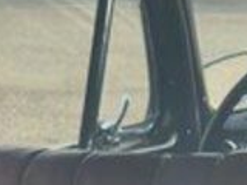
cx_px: 201
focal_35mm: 390
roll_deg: +0.8
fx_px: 2783
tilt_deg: -12.1
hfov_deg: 5.1
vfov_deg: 3.8
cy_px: 393
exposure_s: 1/120
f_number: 2.4
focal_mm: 6
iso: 16
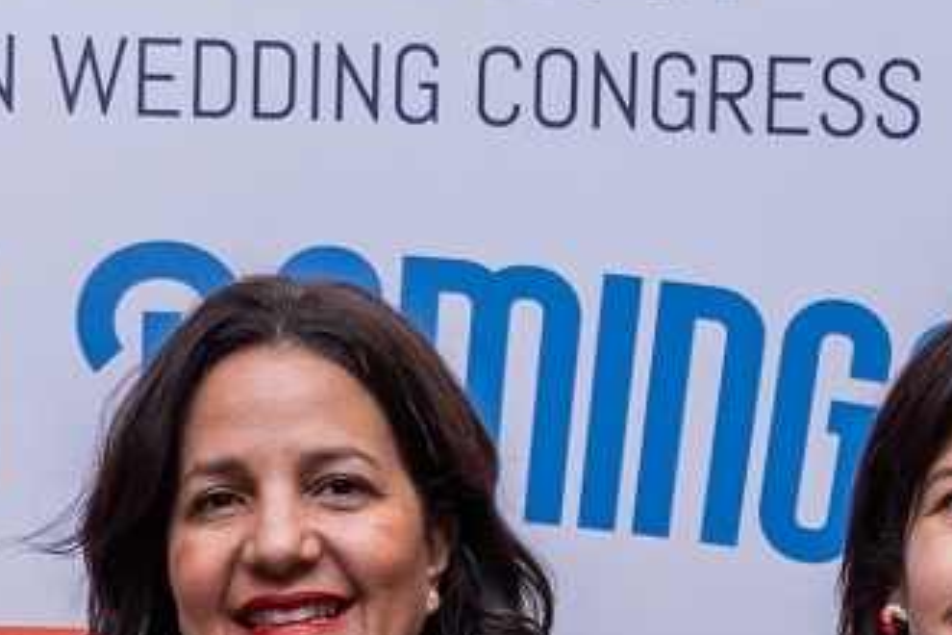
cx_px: 17
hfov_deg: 12.1
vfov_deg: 7.9
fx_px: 4442
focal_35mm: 168
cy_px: 1082
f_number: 4
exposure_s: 1/100
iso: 1600
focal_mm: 25
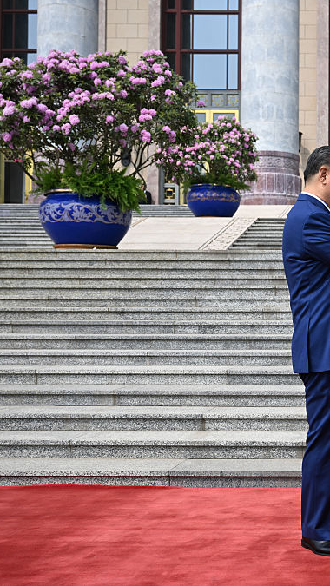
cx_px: 420
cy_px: 290
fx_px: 840
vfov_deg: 38.5
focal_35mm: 54
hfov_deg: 20.5
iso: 200
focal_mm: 34
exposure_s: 1/1600
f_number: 4.5
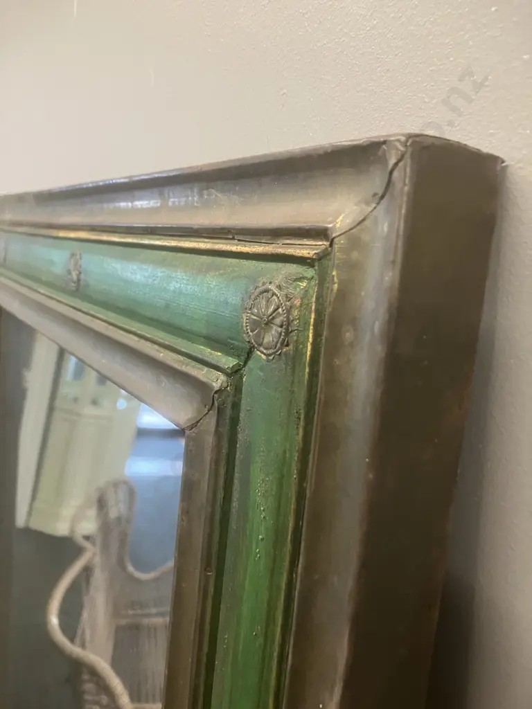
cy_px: 354
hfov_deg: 49.7
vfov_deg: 63.4
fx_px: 574
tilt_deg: -11.6
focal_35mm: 28
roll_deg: +0.1
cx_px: 266
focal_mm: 3.99
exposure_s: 1/50
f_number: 1.8
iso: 250
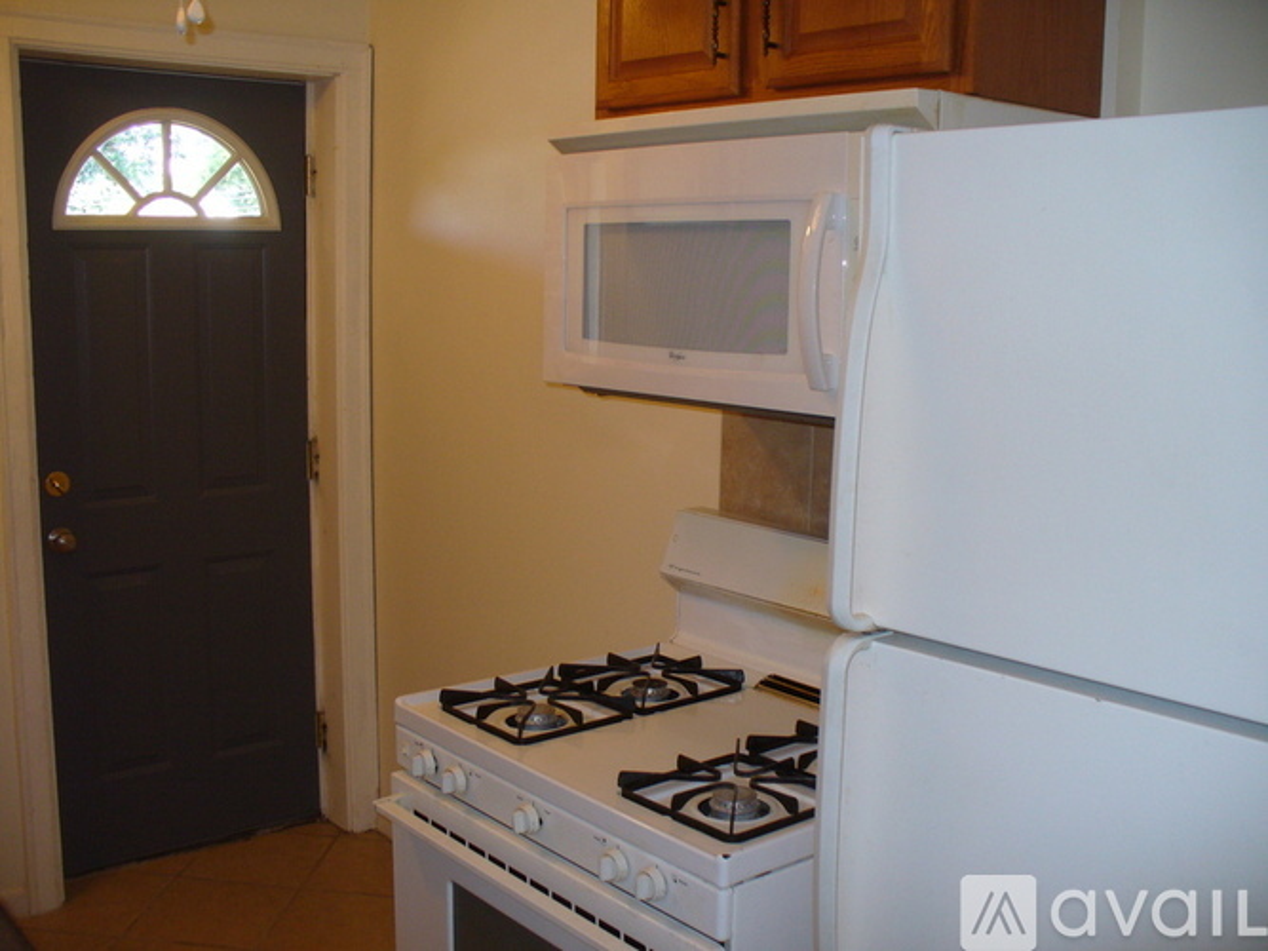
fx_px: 1355
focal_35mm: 37
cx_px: 634
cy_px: 476
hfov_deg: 50.1
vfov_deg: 38.7
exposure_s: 1/30
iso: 100
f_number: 2.8
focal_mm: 6.1
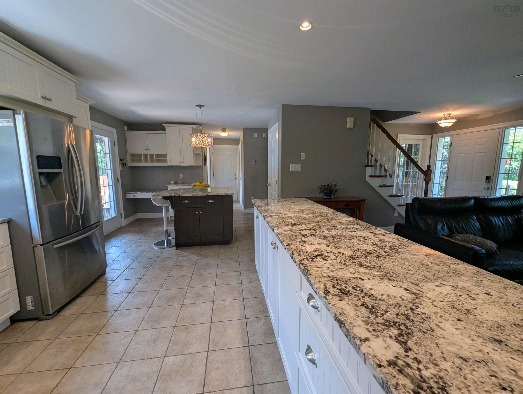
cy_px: 197
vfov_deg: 90.1
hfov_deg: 106.1
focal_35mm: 13
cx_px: 262
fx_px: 197
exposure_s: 1/120
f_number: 2.2
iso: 125
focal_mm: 1.95
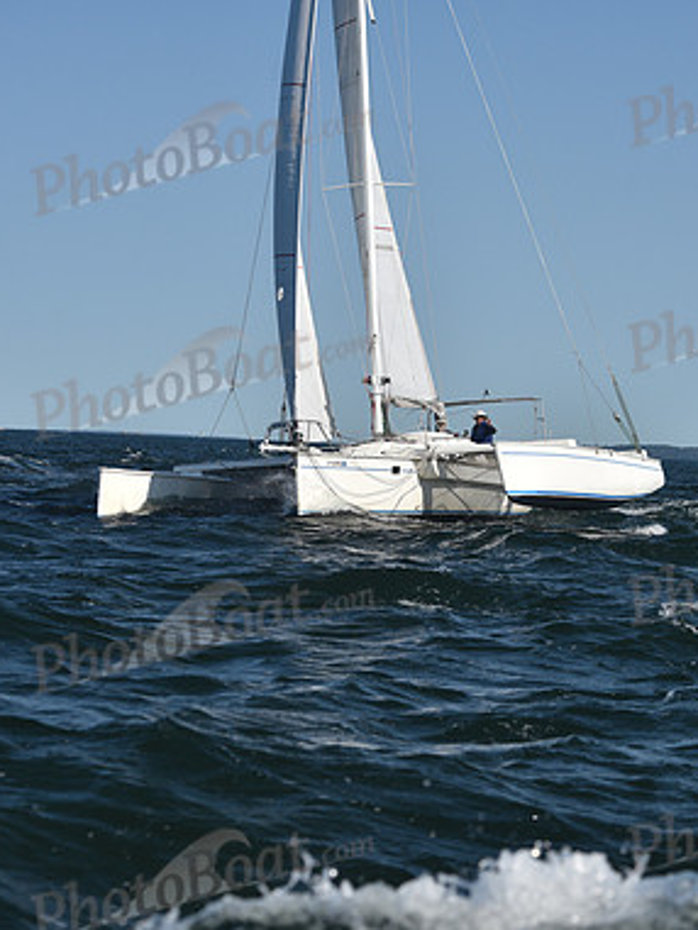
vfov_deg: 16.8
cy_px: 470
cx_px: 503
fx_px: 3144
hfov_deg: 12.6
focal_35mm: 117
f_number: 5
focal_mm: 80
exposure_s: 1/1250
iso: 250
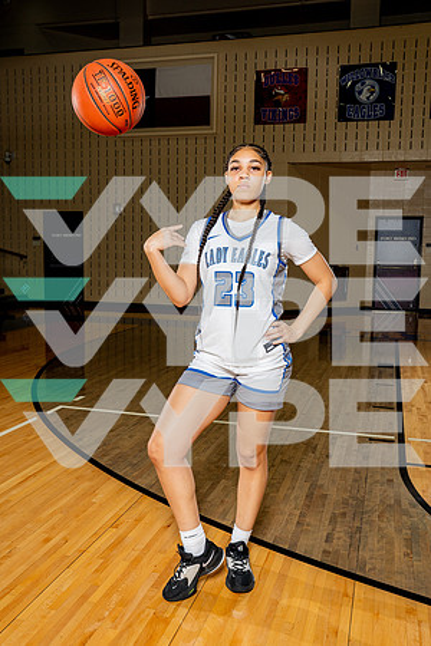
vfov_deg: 55.8
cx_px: 216
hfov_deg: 38.9
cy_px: 323
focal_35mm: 34
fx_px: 611
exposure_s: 1/250
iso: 400
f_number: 8
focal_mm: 34
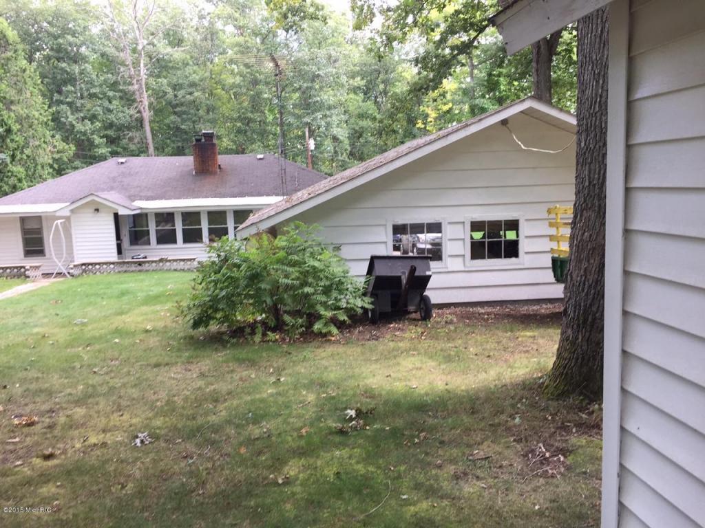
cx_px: 352
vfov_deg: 48.2
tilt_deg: -7.9
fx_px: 591
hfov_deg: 61.7
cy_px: 264
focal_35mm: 29
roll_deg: +2.1
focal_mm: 4.15
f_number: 2.2
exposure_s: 1/120
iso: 32
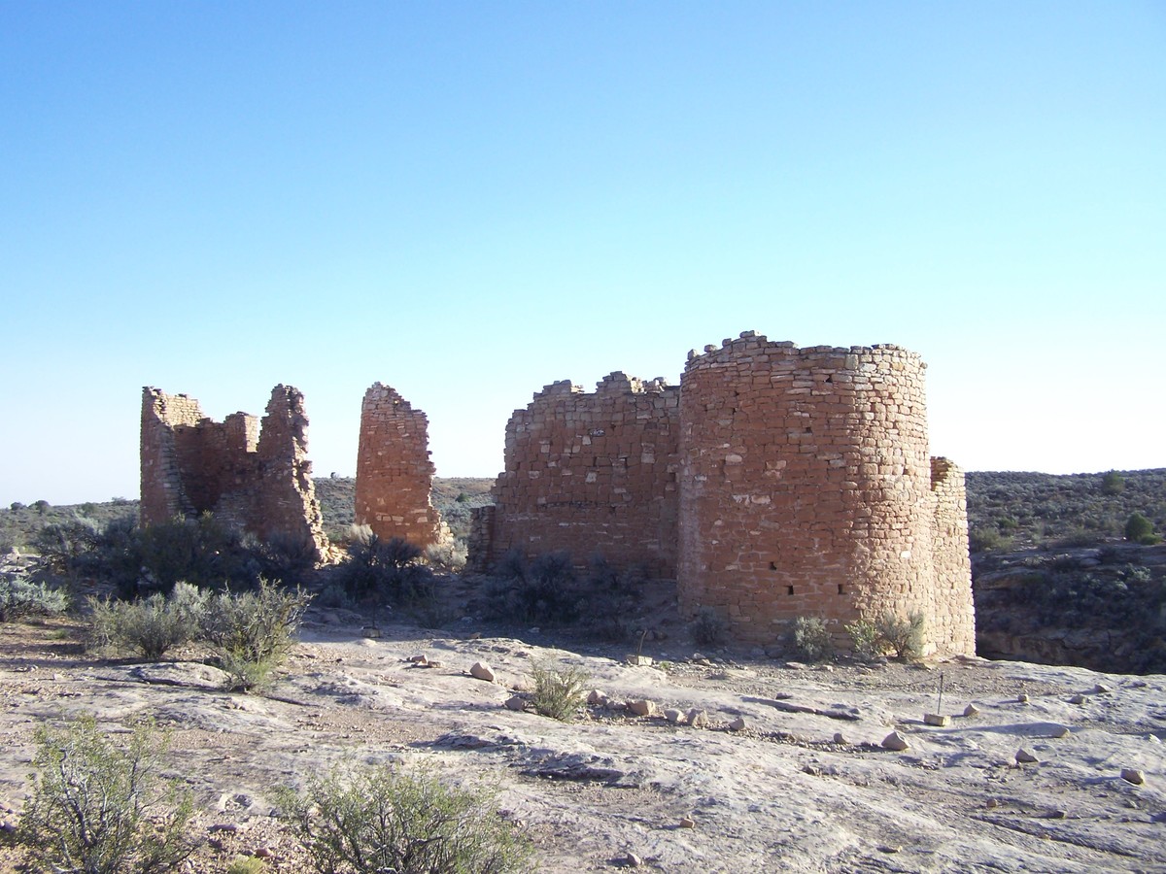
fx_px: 1280
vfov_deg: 37.7
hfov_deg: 49.0
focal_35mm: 38
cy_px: 437
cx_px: 583
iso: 64
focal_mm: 6.3
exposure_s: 1/320
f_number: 2.8
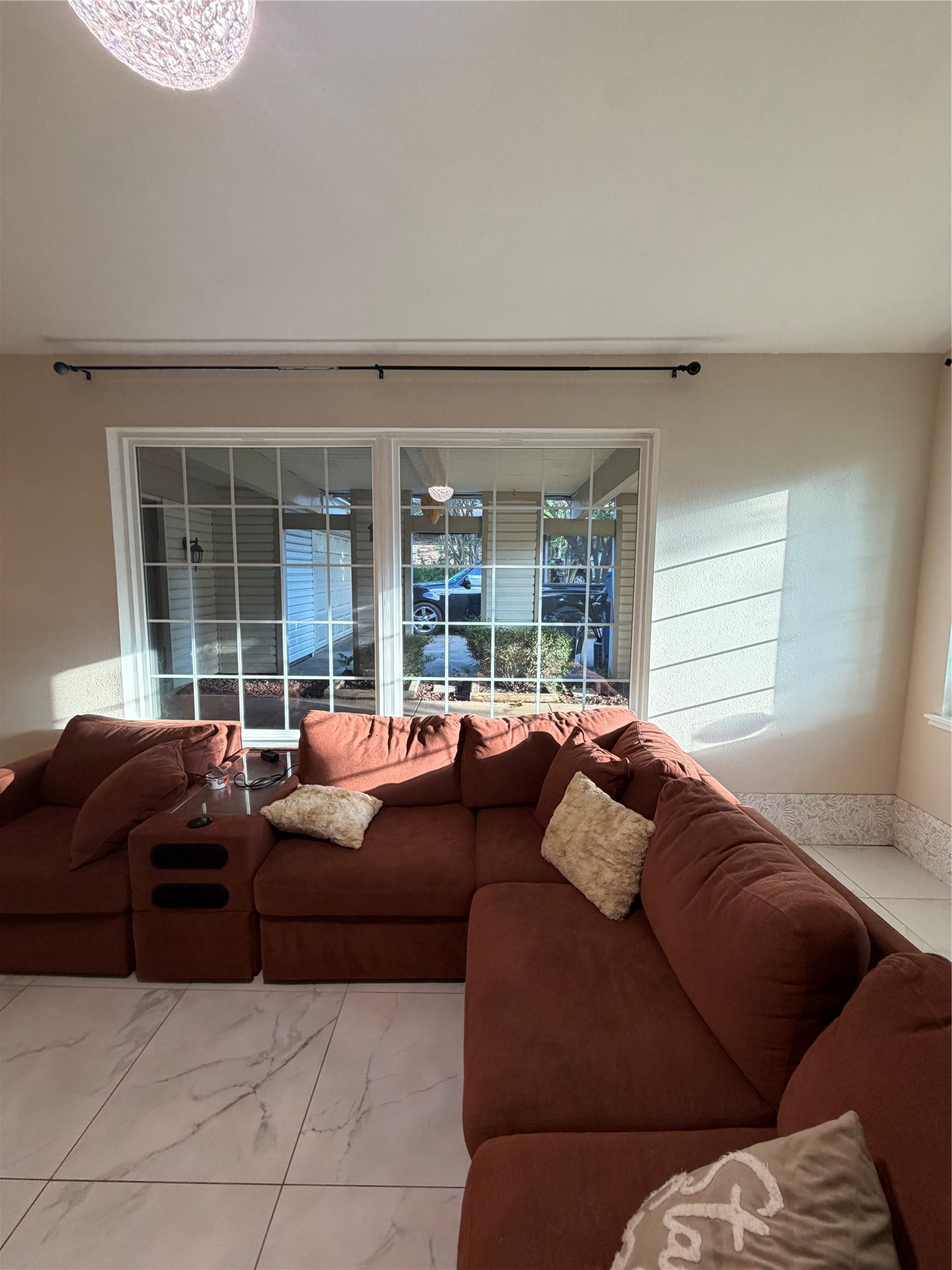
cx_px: 476
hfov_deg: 85.7
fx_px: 513
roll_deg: -2.3
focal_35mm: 14
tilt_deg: -3.7
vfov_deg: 102.1
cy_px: 635
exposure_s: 1/120
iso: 250
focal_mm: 2.22
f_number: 2.2
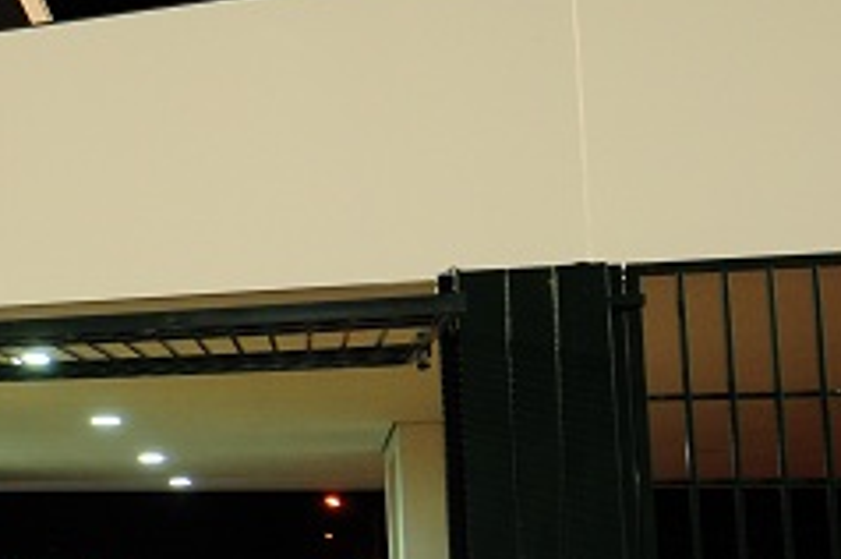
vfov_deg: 20.5
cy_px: 391
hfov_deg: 22.6
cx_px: -544
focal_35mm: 66
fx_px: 1532
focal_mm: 13
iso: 400
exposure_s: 1/5
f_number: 4
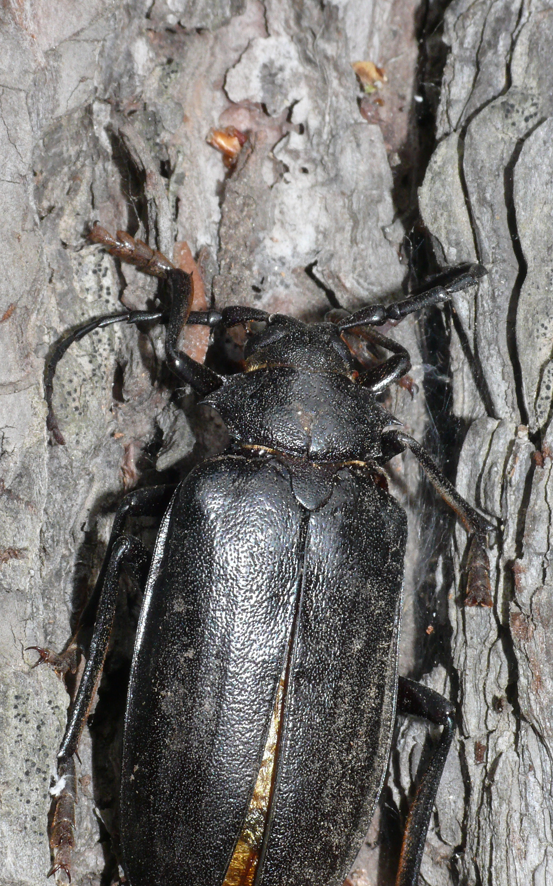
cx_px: 266
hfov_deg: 9.7
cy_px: 481
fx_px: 3256
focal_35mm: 135
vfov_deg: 15.5
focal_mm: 23.2
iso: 200
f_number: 11
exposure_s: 1/125
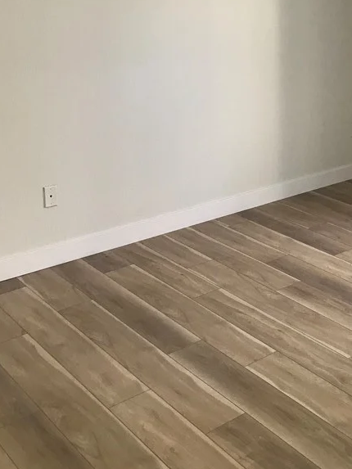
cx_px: 306
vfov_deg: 37.2
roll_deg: -0.2
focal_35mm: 50
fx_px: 678
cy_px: 112
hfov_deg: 28.2
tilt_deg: -9.8
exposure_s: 1/24
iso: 40
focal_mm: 3.99
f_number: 1.8
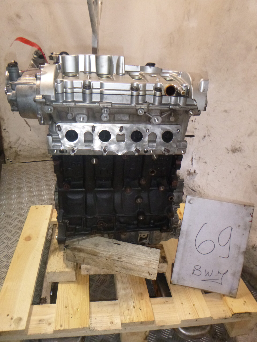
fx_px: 247
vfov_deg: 69.4
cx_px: 128
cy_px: 171
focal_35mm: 25
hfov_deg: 54.9
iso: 400
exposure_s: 1/60
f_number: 3.9
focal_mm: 4.5
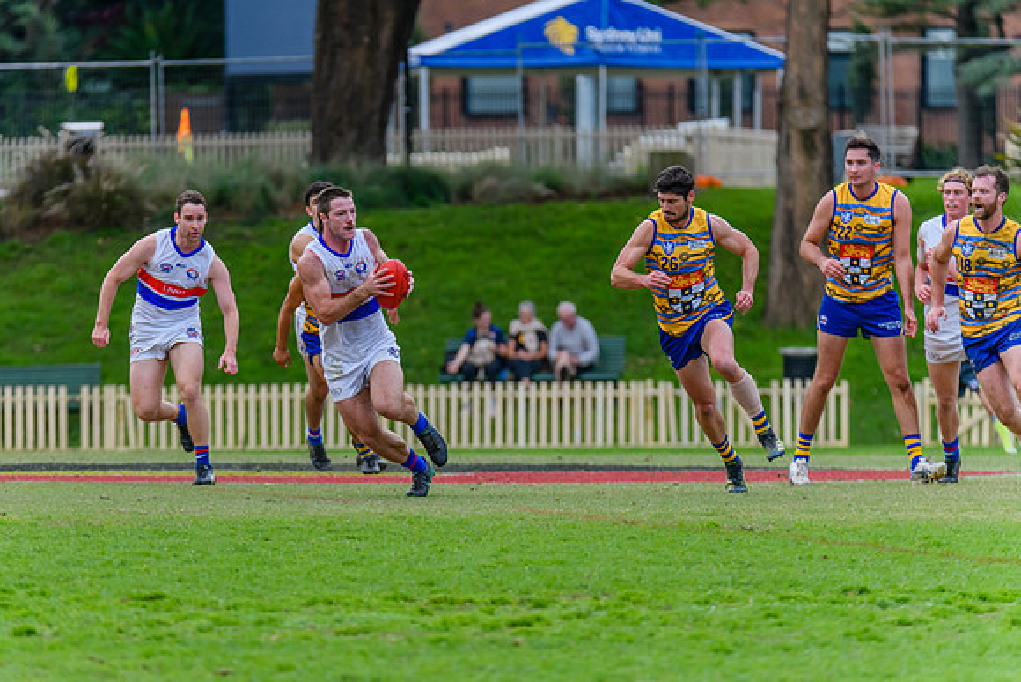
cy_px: 341
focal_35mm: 434
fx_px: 12320
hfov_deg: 4.7
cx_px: 439
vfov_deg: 3.2
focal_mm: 380
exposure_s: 1/1250
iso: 1600
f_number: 6
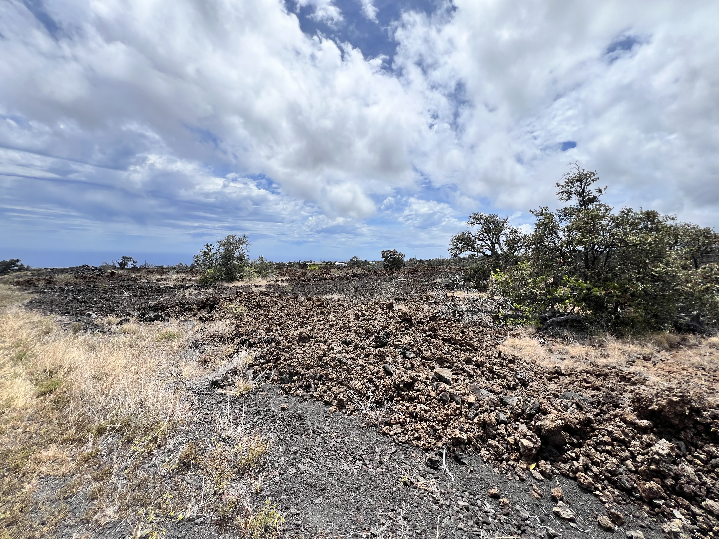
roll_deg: -1.9
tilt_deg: -4.3
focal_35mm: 13
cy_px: 270
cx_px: 360
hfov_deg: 106.2
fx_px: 270
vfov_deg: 89.9
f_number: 1.8
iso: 32
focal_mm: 1.57
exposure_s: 1/3125
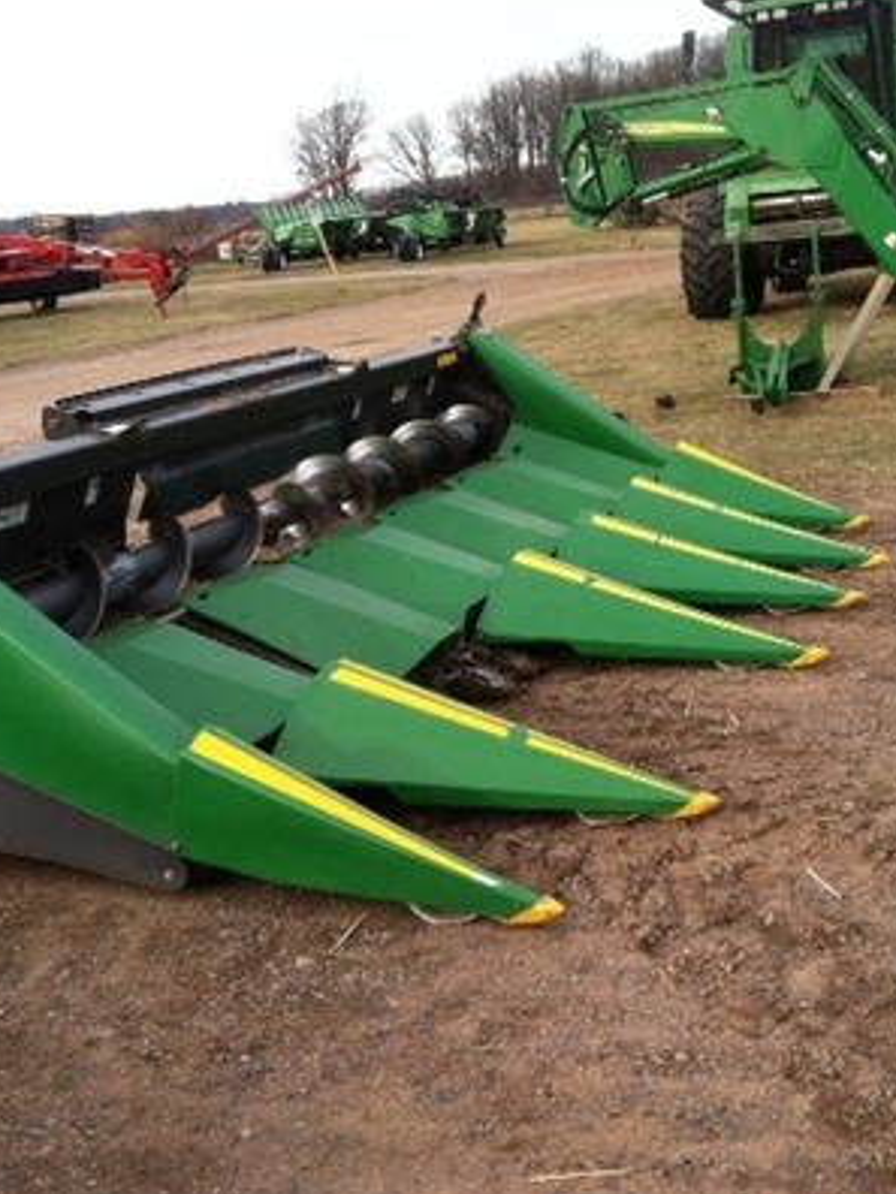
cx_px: 531
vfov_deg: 39.7
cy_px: 597
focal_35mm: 48
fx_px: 1657
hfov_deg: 30.2
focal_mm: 3.85
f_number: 2.8
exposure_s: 1/423
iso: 80
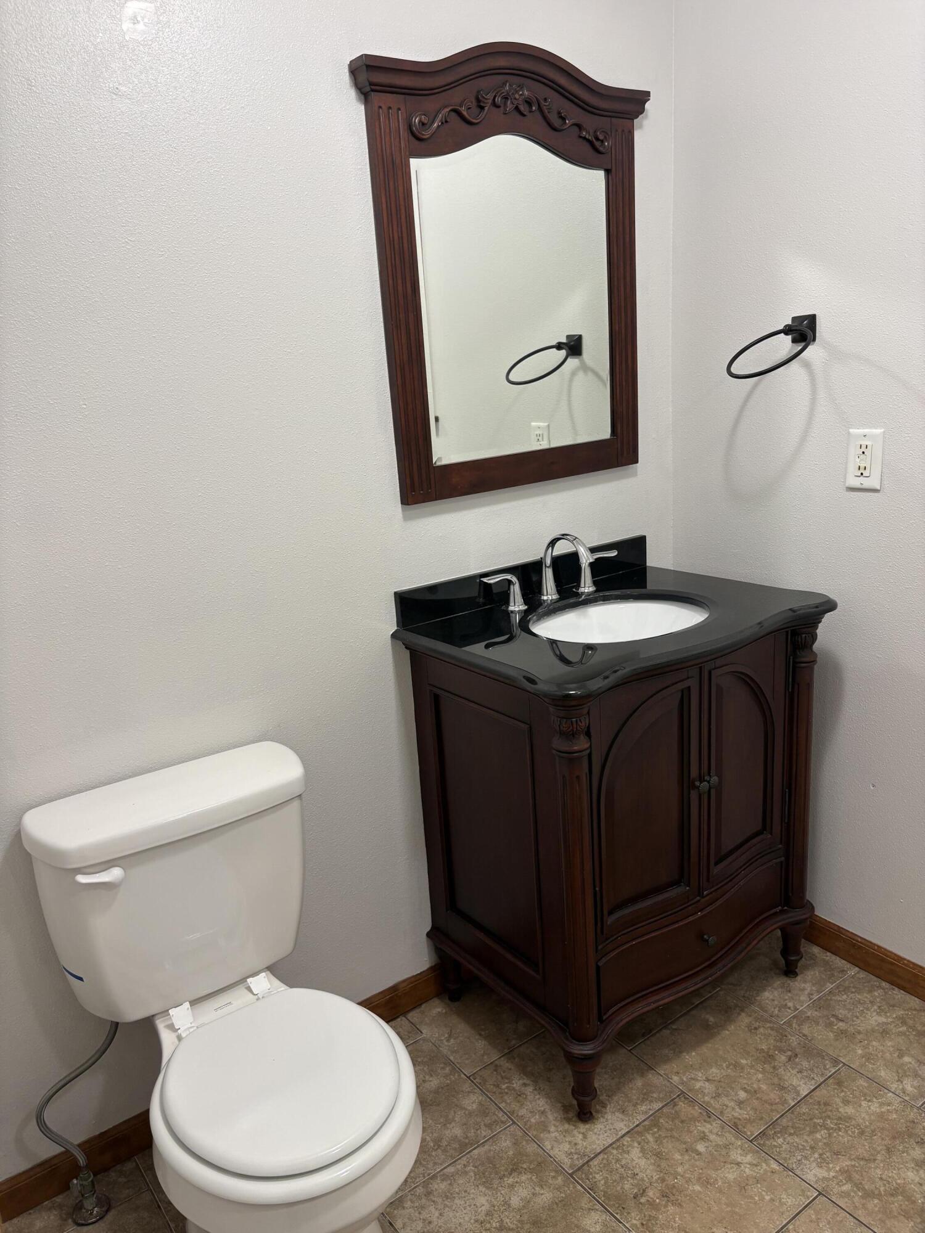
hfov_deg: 53.1
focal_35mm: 26
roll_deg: +3.8
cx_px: 462
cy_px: 616
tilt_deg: -11.8
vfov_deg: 67.3
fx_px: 926
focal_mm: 5.96
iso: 100
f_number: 1.6
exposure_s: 1/60
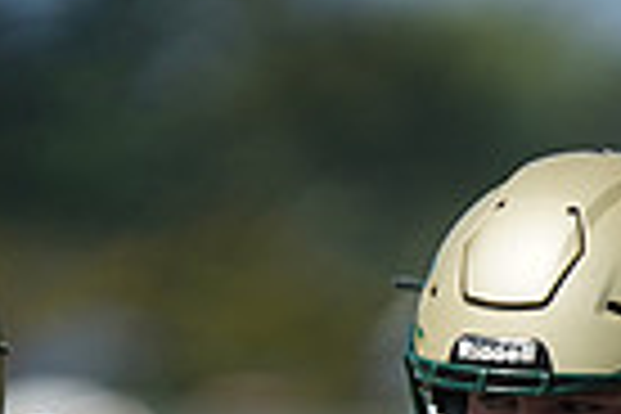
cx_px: 567
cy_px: 583
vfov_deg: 1.1
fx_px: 21802
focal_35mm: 1264
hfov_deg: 1.6
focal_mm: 300
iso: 400
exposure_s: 1/6400
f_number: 2.8
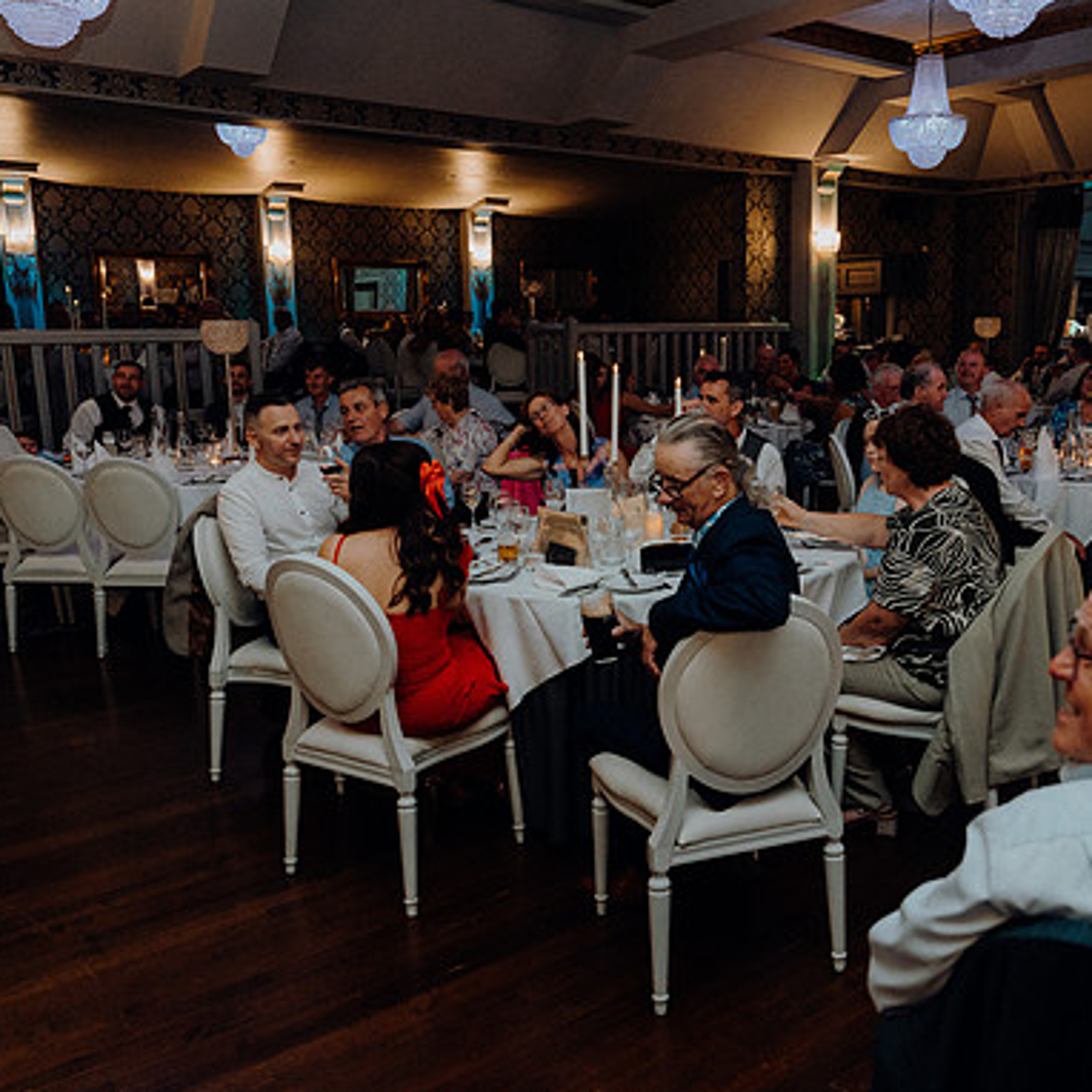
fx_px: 1106
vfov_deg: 52.5
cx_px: 675
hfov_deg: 52.0
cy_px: 545
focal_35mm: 31
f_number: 3.5
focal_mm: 24
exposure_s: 1/160
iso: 2500
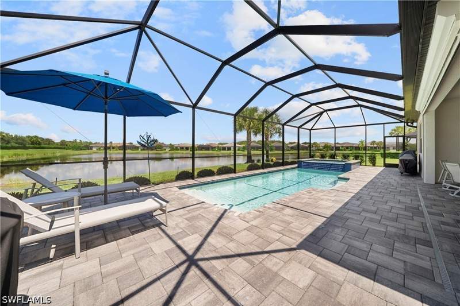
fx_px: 153
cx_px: 230
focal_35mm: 12
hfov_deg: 112.6
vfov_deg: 90.0
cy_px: 153
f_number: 11
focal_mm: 12
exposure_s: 1/640
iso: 2000
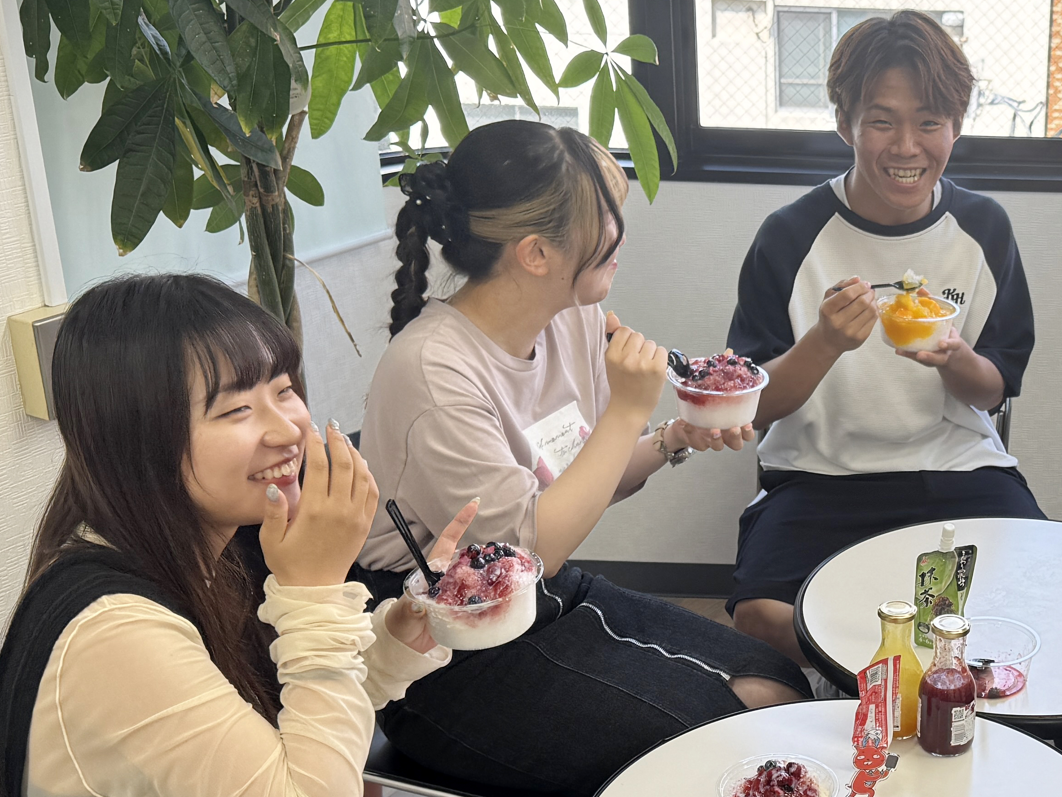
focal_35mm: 59
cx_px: 959
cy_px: 512
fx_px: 1810
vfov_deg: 24.7
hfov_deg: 31.2
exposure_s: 1/200
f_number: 1.78
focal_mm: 6.76
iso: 64
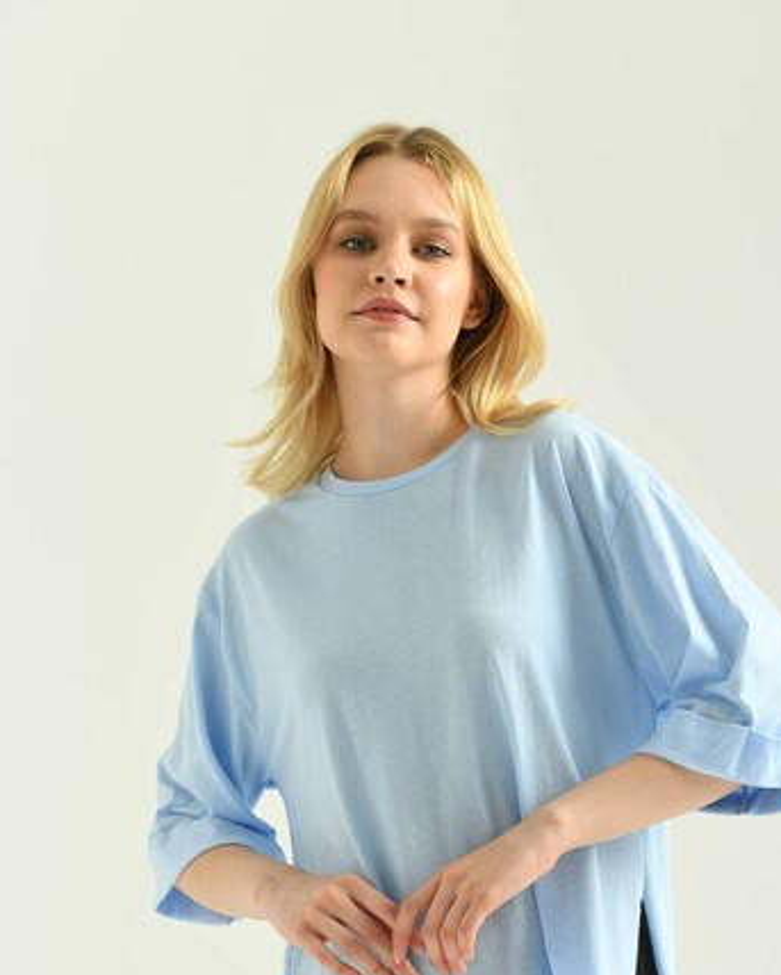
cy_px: 761
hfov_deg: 13.4
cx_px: 544
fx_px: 3319
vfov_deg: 16.6
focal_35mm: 115
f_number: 5.6
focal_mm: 70
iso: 125
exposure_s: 1/160
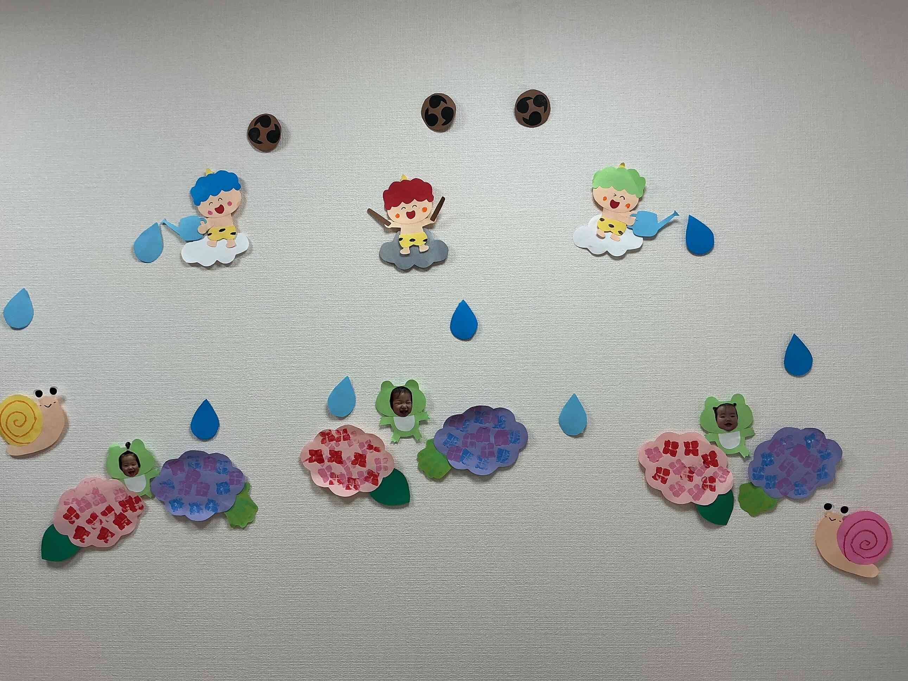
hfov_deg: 61.7
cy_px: 340
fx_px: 761
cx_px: 454
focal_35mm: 29
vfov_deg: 48.2
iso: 20
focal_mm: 3
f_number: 1.8
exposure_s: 1/120
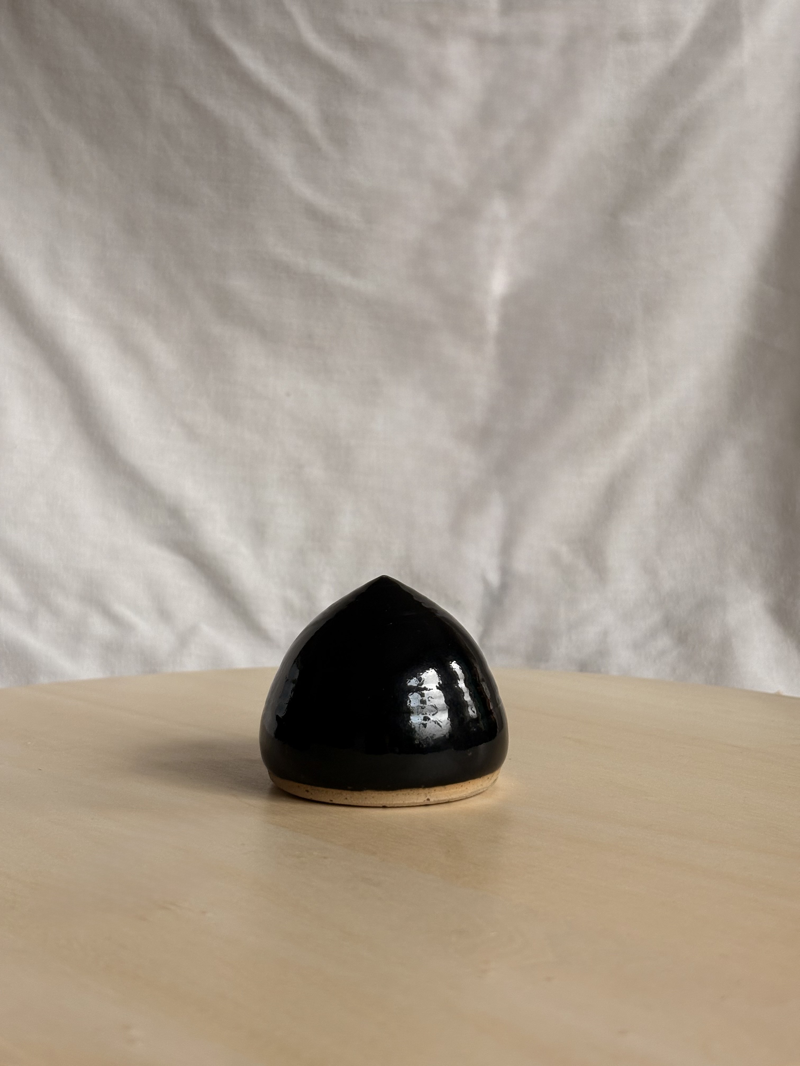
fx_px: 1602
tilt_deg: -4.5
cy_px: 533
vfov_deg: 36.8
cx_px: 400
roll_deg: -1.0
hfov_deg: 28.0
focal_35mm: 52
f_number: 1.6
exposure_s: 1/74
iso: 50
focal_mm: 5.96
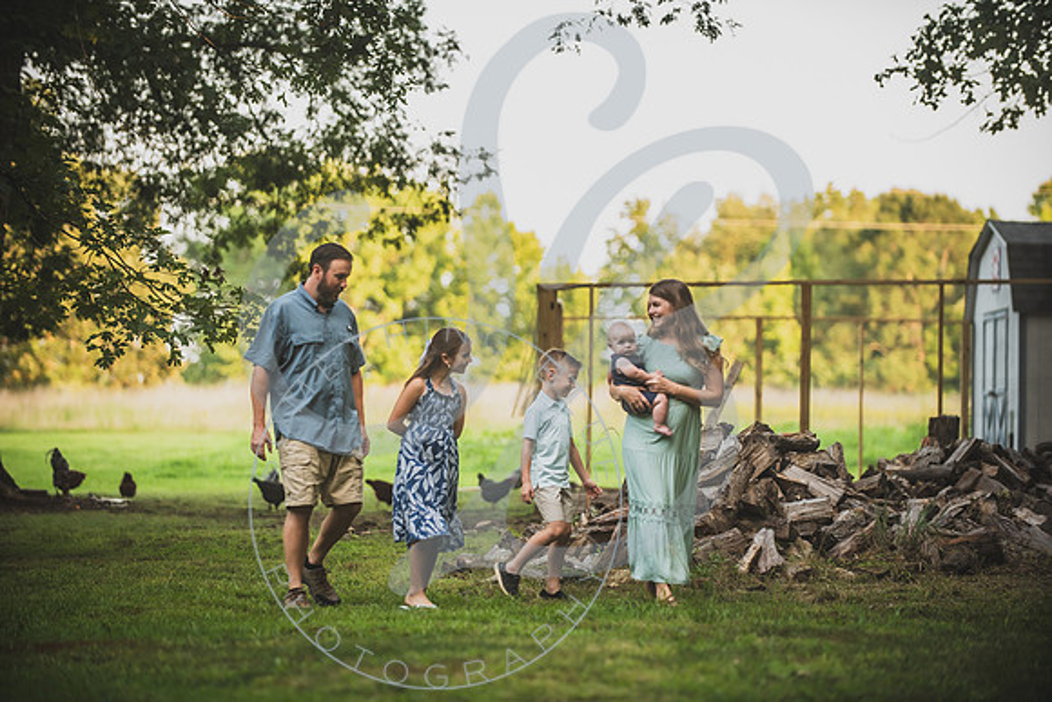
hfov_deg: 15.2
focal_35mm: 135
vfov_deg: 10.2
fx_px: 3946
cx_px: 526
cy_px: 351
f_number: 2.8
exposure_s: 1/250
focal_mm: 135
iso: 500
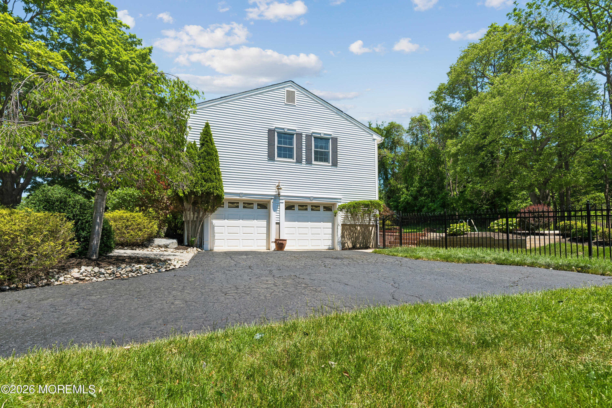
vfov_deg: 77.3
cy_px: 204
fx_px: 255
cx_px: 306
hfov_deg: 100.4
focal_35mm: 15
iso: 200
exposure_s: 1/640
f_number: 7.1
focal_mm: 15
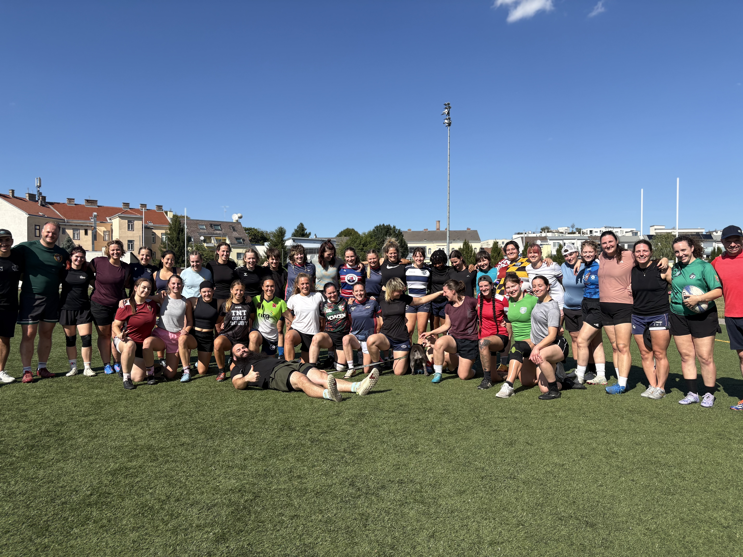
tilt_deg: +0.6
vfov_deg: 53.1
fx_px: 558
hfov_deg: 67.3
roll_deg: +1.2
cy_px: 278
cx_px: 372
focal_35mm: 26
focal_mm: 5.96
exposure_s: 1/4329
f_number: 1.6
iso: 50
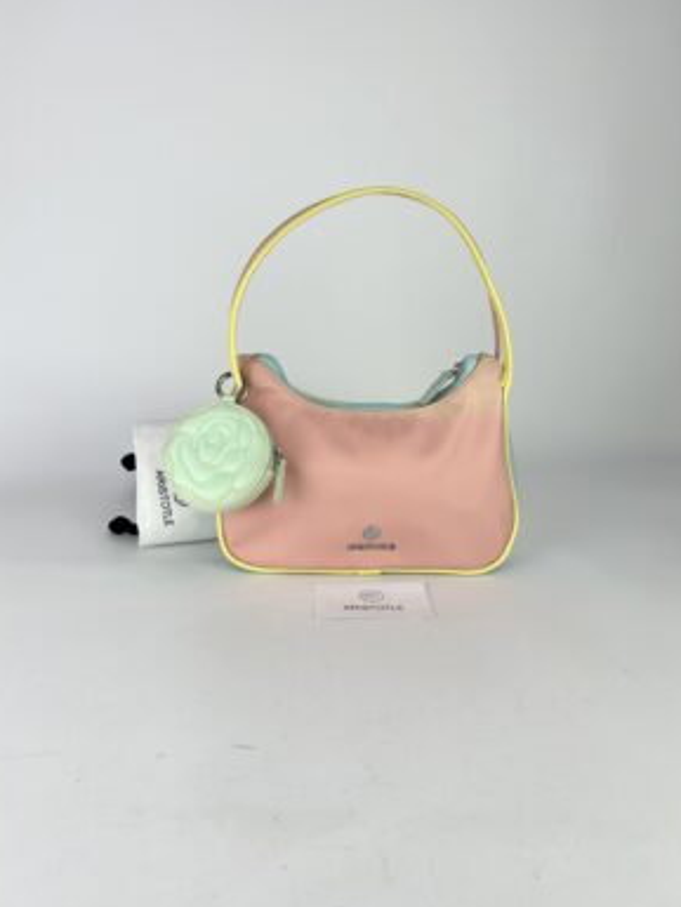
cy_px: 443
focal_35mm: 27
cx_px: 339
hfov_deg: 51.4
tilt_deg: -15.0
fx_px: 708
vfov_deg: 65.3
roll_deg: -2.0
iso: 50
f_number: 1.5
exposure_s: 1/344
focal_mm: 5.7
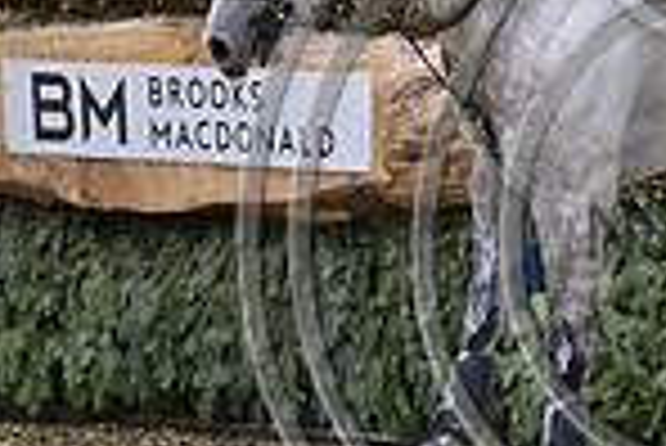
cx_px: 652
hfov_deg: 4.8
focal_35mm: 432
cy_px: 173
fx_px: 8000
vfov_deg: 3.2
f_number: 5.6
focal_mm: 110
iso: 1100
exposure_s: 1/1250
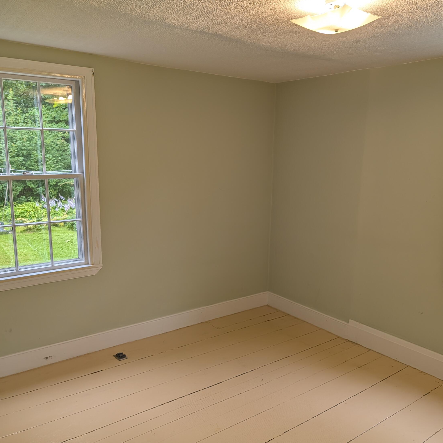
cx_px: 275
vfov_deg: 55.6
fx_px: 420
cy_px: 227
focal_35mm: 29
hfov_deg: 55.0
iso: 74
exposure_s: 1/120
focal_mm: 6.9
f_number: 1.68
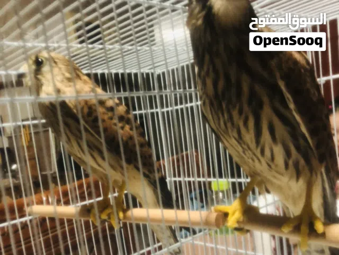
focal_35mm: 28
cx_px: 170
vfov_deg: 49.7
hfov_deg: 63.4
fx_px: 274
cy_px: 128
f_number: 1.8
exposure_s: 1/15
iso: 100
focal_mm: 4
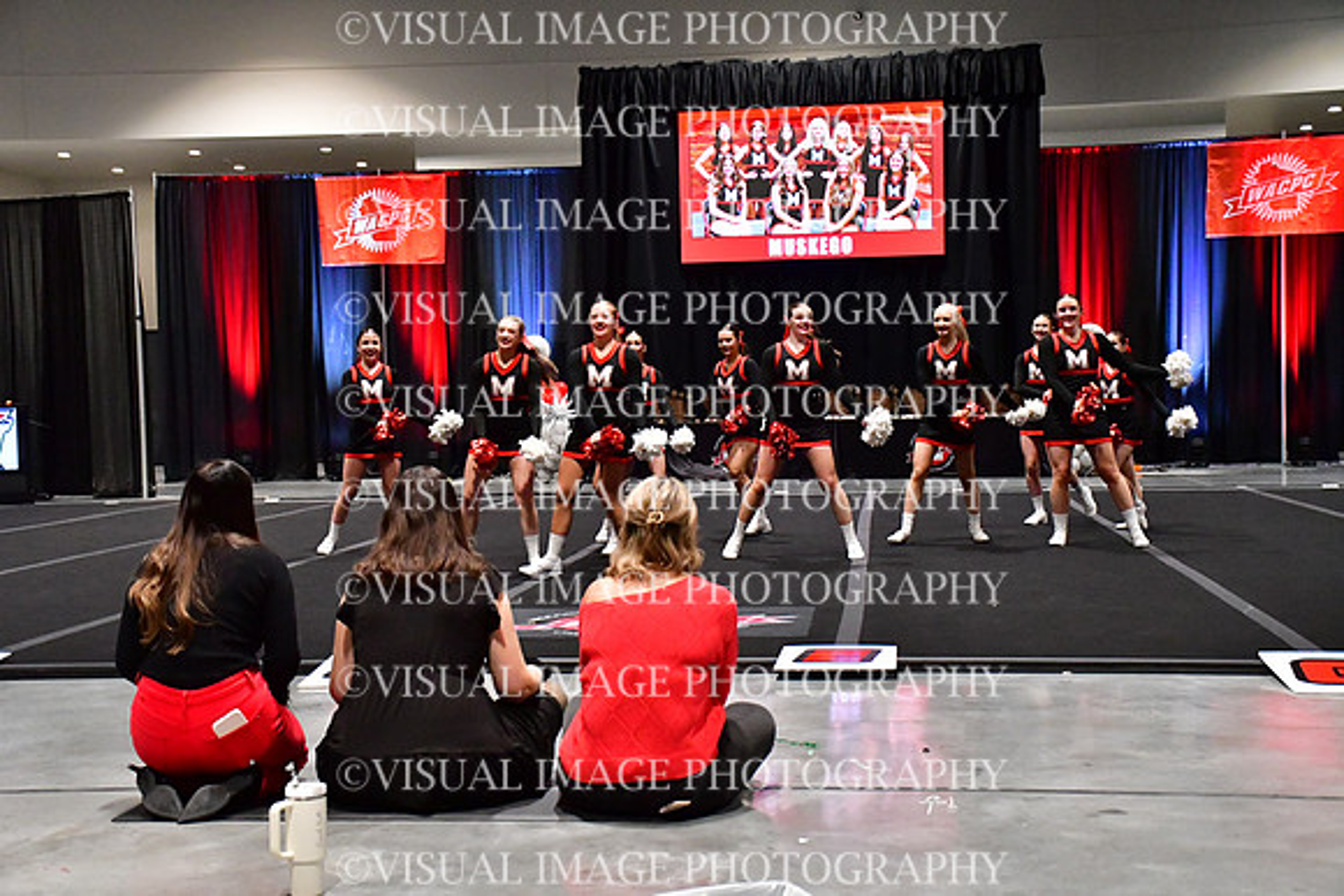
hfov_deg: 38.2
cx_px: 672
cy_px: 448
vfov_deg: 26.0
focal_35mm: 52
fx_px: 1942
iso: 5600
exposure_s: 1/400
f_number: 4.2
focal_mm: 35
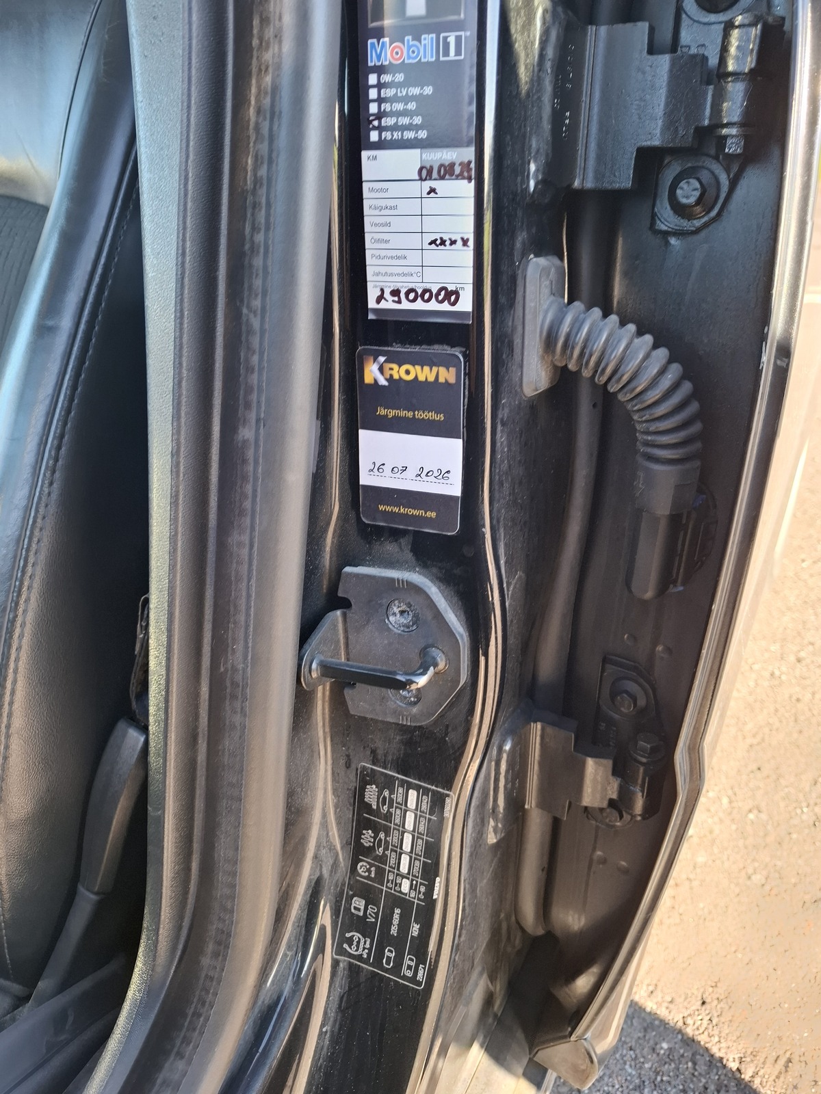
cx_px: 410
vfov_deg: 73.9
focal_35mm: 23
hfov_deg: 58.9
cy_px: 547
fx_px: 727
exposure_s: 1/100
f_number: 1.8
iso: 80
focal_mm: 5.54
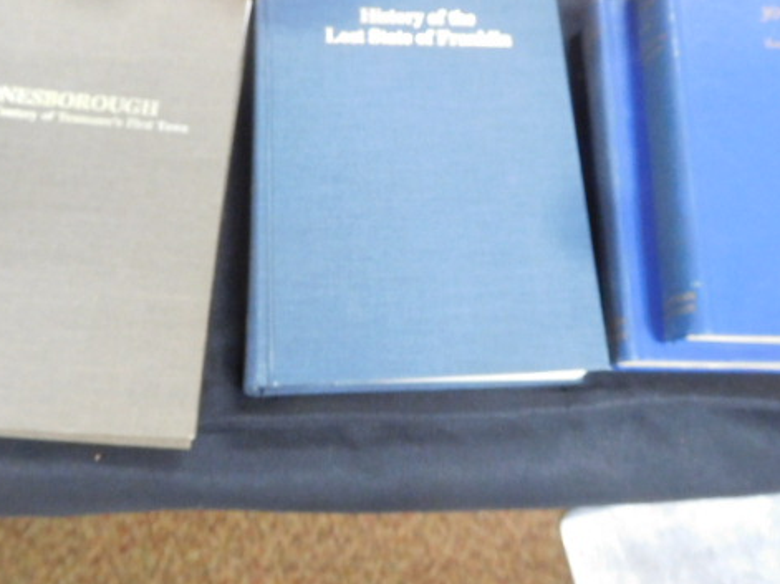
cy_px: 218
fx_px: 766
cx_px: 402
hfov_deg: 54.0
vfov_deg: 41.5
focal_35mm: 34
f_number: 3.4
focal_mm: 4.5
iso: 800
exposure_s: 1/8
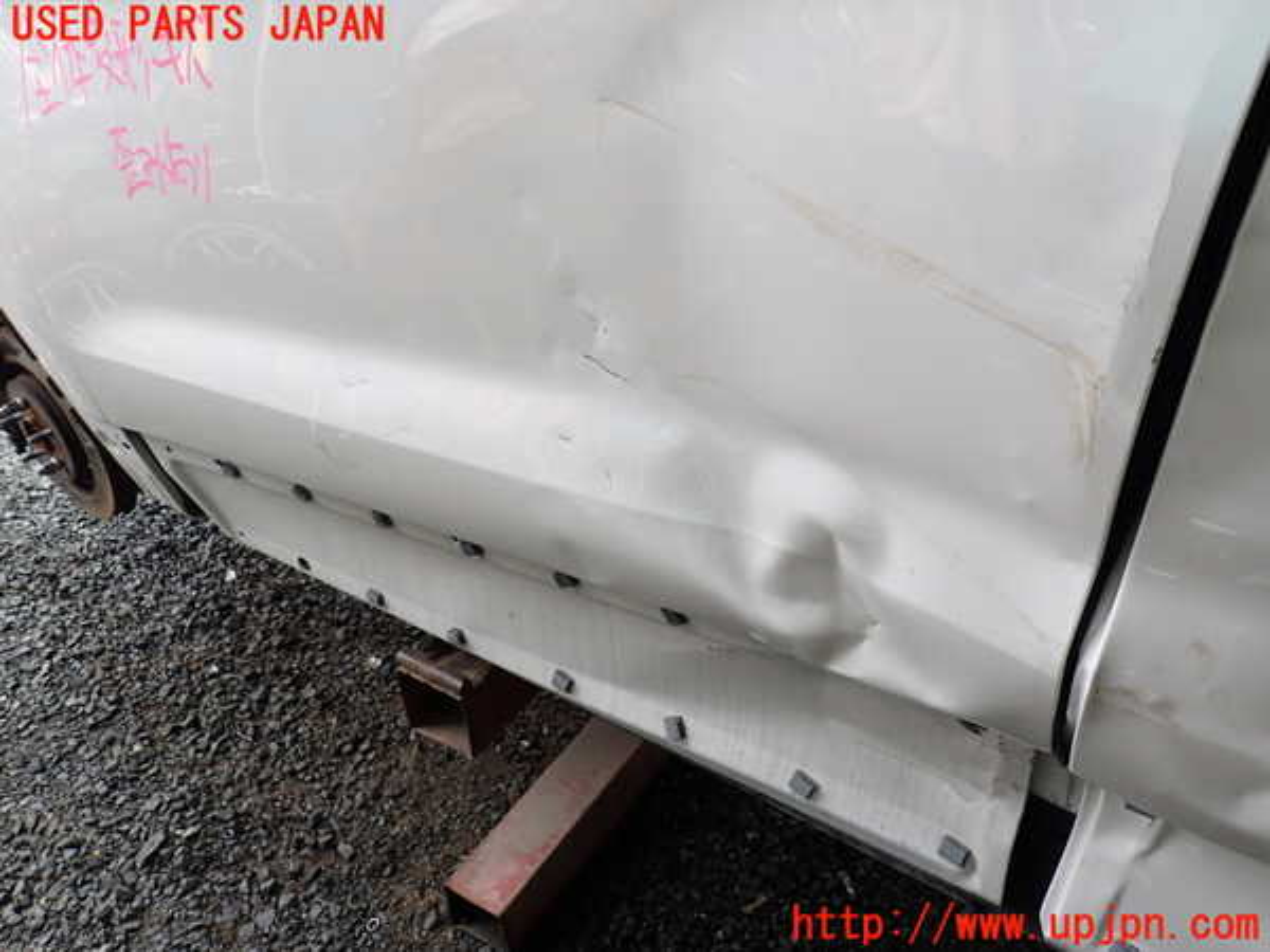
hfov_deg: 69.4
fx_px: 917
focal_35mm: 25
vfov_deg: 54.9
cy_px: 476
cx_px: 635
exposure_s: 1/125
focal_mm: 4.5
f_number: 2.8
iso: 100
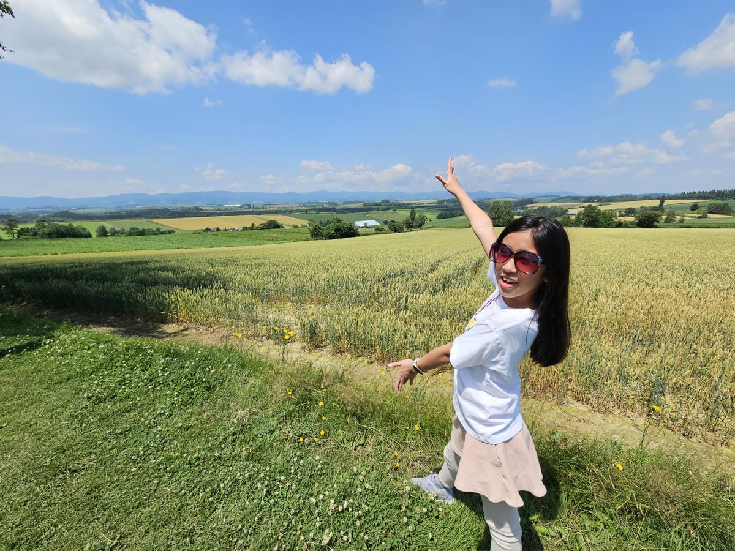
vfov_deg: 89.9
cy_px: 276
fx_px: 276
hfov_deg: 106.2
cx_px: 368
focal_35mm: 13
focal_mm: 2.2
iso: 50
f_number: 2.2
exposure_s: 1/2745
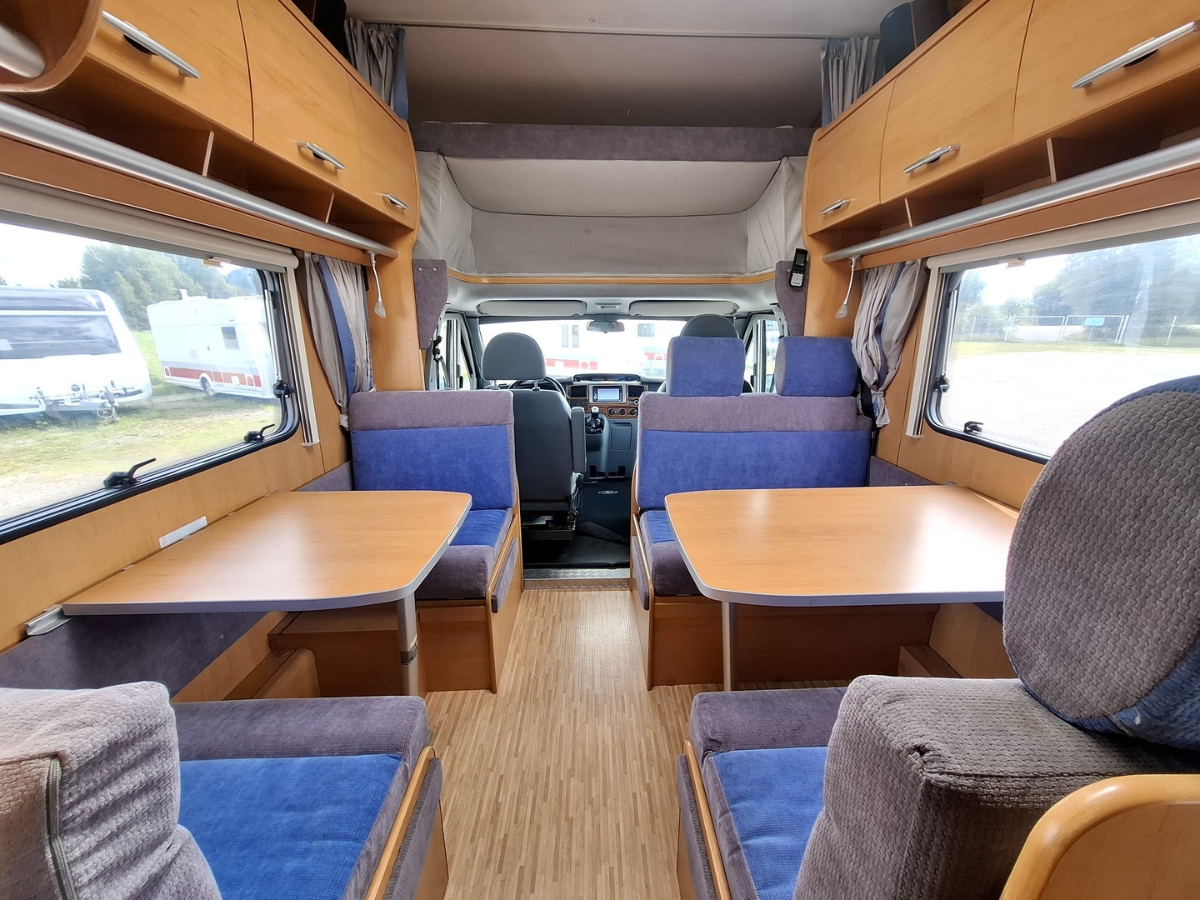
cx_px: 600
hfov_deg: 106.2
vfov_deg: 89.9
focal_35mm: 13
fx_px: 451
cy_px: 450
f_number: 2.2
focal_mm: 1.74
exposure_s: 1/60
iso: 40
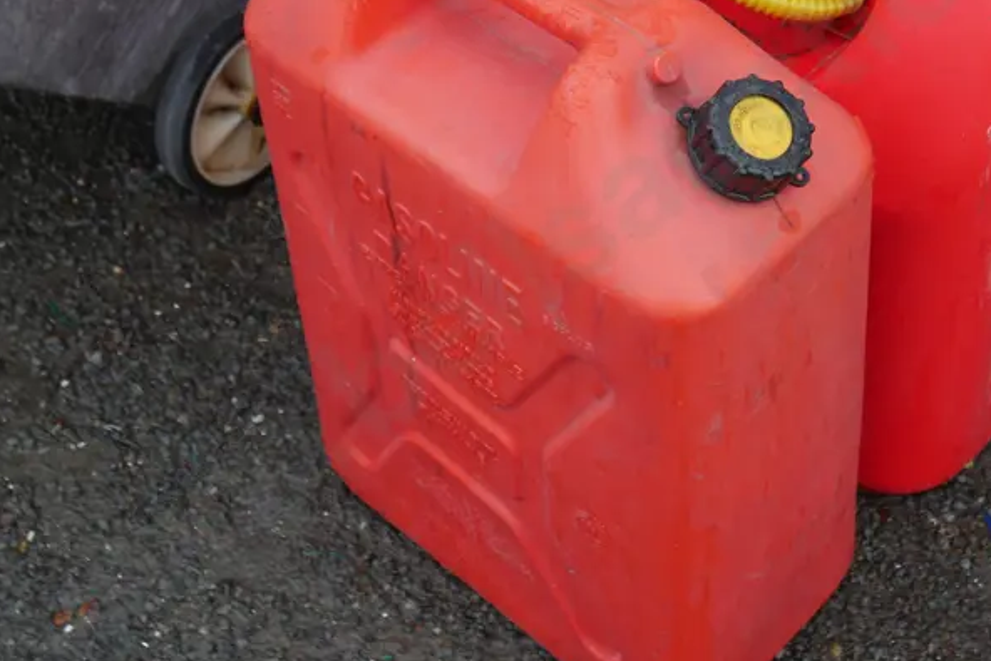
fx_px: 1982
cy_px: 135
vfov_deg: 18.8
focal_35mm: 72
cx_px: 720
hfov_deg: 27.7
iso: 200
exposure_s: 1/125
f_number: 4.5
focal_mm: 20
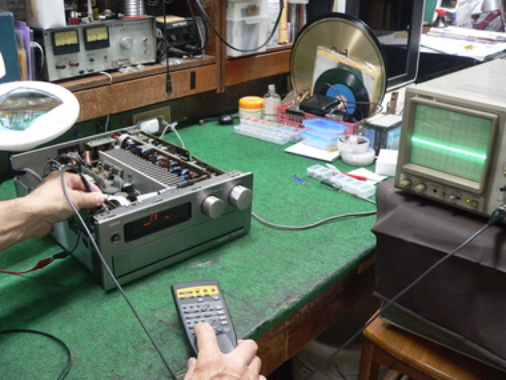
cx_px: 253
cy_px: 190
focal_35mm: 36
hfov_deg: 51.4
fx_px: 526
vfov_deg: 39.7
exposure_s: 1/8
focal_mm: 6
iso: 200
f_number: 2.8
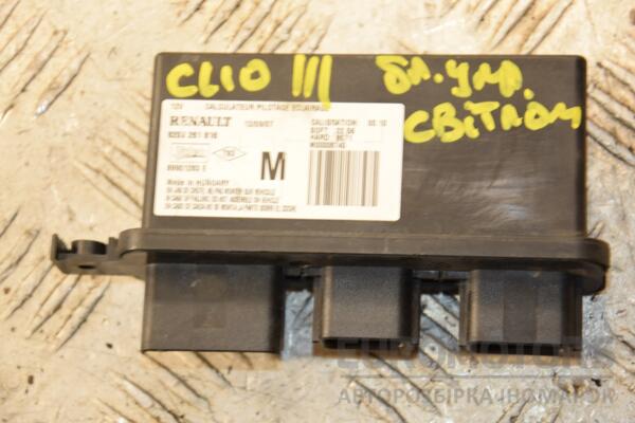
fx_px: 2249
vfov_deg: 10.8
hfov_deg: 16.1
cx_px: 318
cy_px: 212
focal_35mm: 128
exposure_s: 1/80
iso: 800
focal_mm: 85
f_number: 5.6
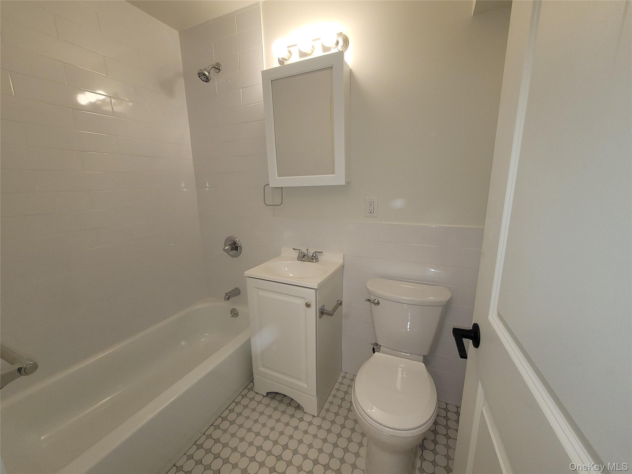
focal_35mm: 13
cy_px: 237
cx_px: 316
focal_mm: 2.2
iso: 100
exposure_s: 1/60
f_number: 2.2
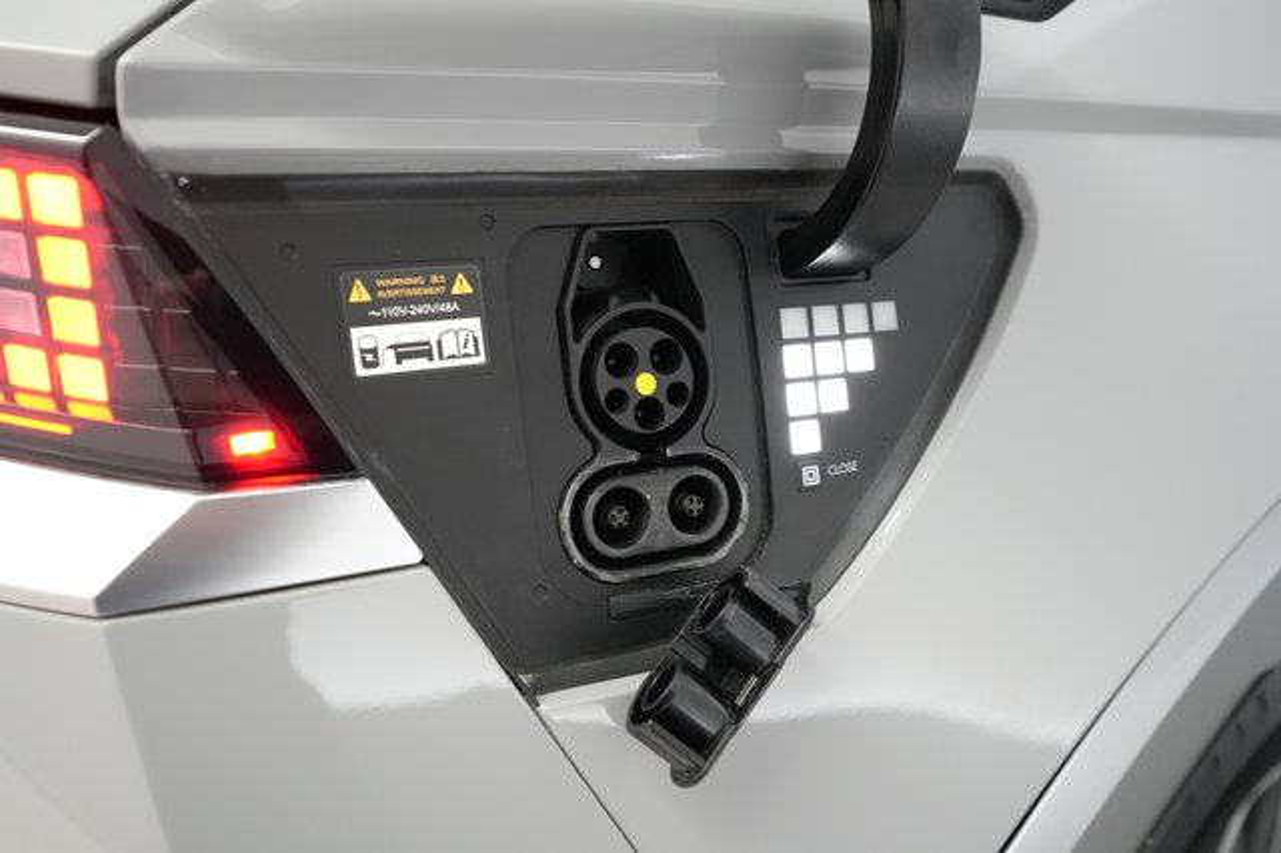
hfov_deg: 65.5
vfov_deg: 46.4
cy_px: 426
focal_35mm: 28
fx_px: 996
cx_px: 640
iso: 6400
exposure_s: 1/160
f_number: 4
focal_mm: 28
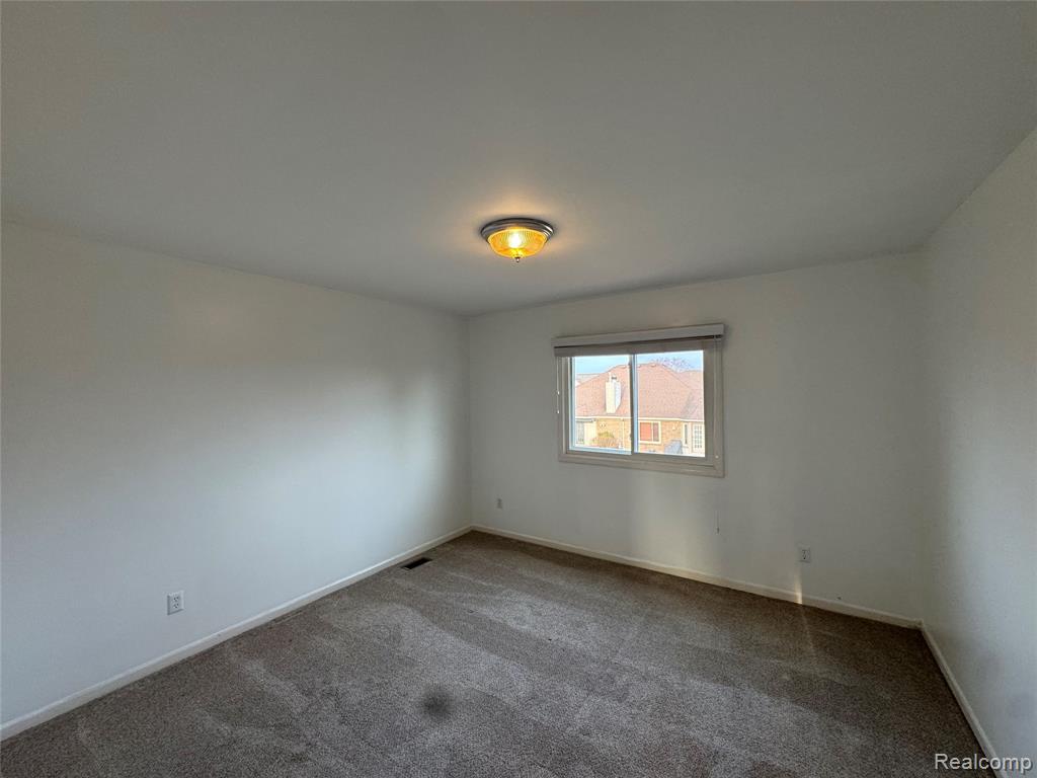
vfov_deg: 85.7
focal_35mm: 14
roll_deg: +0.6
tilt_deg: -0.4
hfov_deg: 102.1
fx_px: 419
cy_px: 389
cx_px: 518
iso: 200
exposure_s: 1/60
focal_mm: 2.22
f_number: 2.2
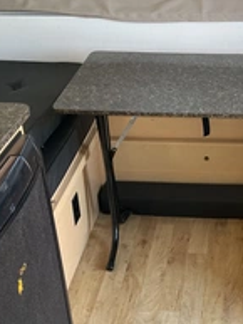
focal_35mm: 60
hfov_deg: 24.0
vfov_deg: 32.1
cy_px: 193
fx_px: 561
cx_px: 203
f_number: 1.8
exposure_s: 1/60
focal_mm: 3
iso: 80
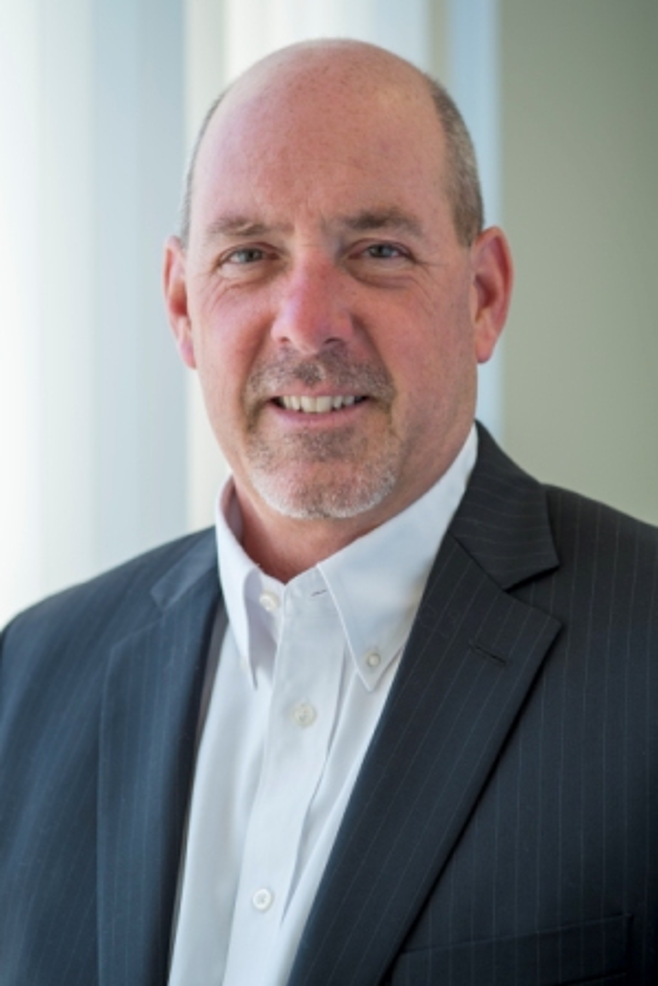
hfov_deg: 15.2
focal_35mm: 90
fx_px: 2465
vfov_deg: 22.6
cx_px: 329
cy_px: 493
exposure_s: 1/125
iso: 200
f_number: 2.8
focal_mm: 60
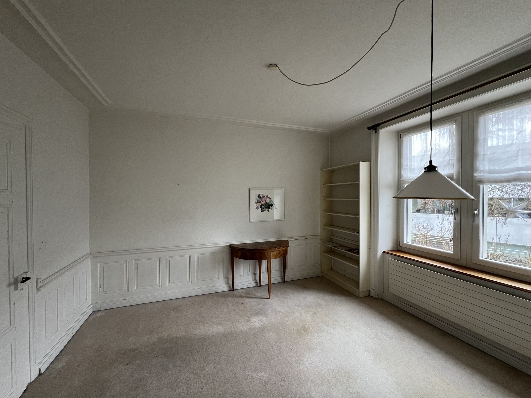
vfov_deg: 89.9
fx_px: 199
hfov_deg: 106.2
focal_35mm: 13
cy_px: 199
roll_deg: +0.3
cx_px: 266
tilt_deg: -1.0
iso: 125
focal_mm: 1.57
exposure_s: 1/99
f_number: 1.8
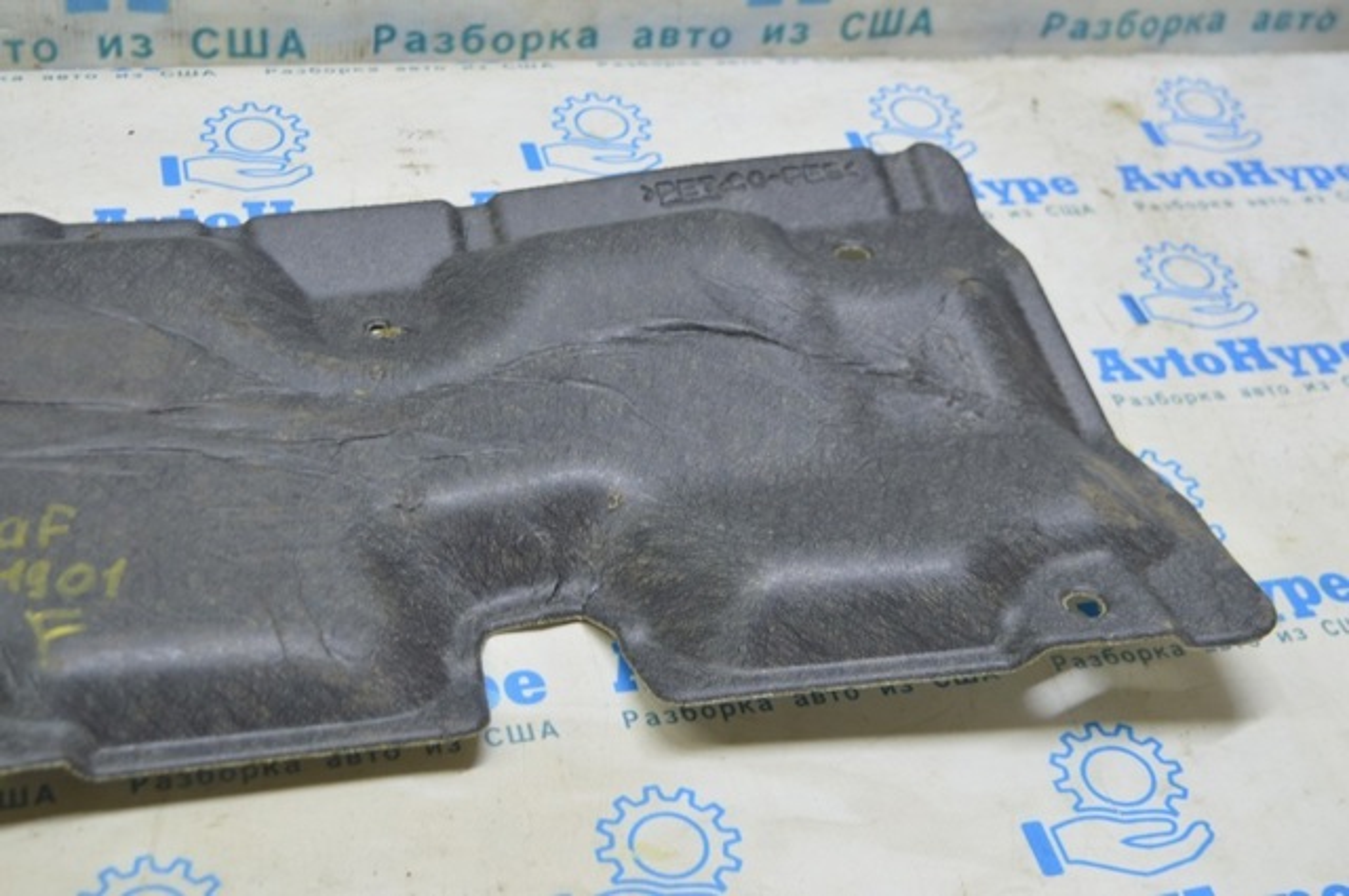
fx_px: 1909
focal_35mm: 51
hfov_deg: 38.9
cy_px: 448
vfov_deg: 26.4
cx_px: 674
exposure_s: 1/20
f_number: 5.6
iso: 400
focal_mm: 34
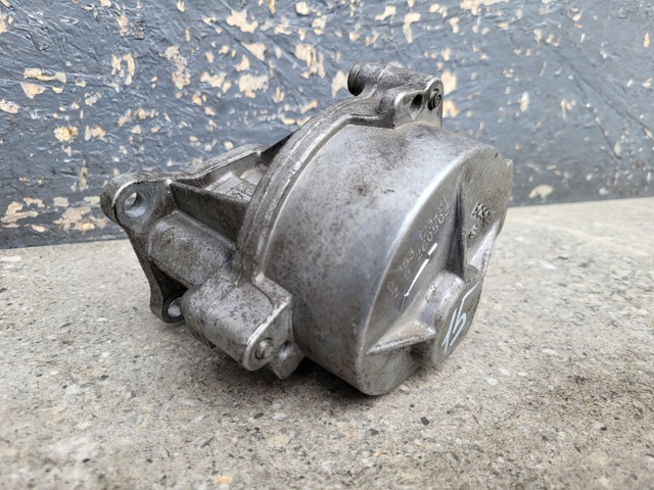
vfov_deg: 53.1
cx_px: 327
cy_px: 245
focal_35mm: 26
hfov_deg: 67.3
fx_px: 491
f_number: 1.8
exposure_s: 1/121
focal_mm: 5.4
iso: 40
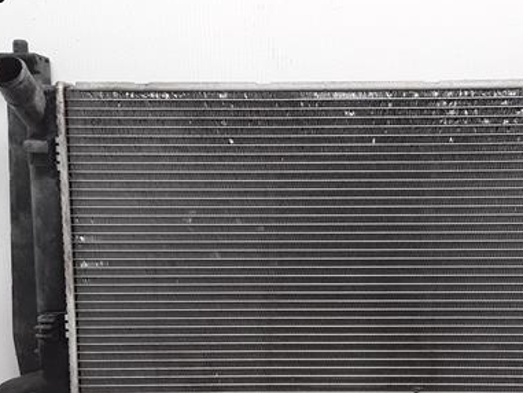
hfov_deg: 40.1
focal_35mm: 47
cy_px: 257
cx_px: 332
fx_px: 710
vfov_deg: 30.7
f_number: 1.9
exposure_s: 1/50
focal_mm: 2.91
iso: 50
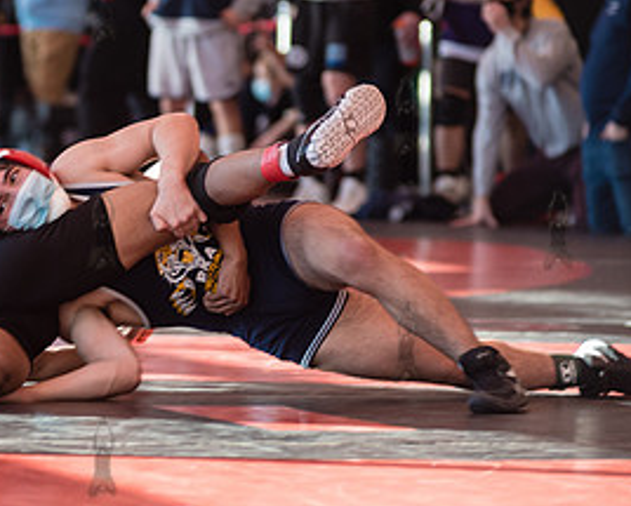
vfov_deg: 4.5
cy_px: 227
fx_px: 6450
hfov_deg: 5.6
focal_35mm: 345
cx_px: 101
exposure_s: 1/400
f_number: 4
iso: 400
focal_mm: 170
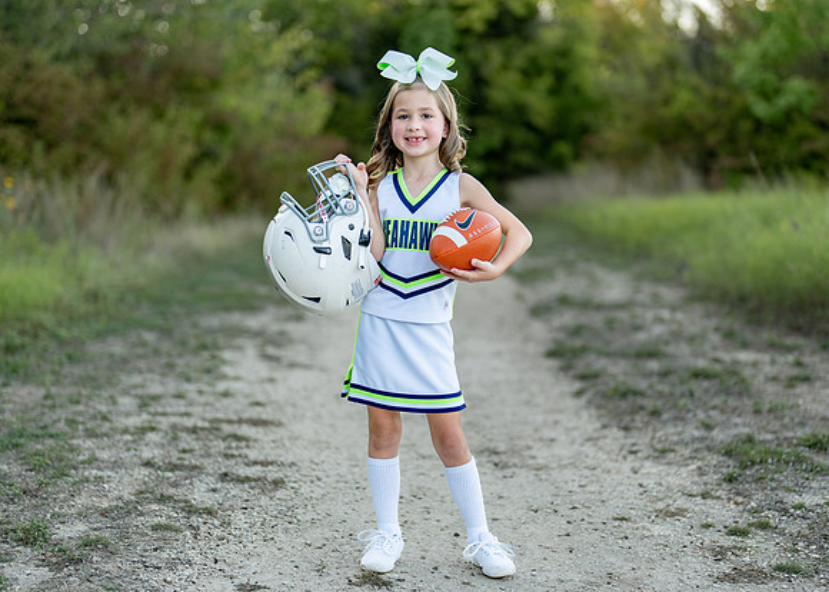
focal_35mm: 65
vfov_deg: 21.9
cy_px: 308
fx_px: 1526
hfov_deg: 30.4
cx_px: 431
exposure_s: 1/640
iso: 100
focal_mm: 50
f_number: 1.2
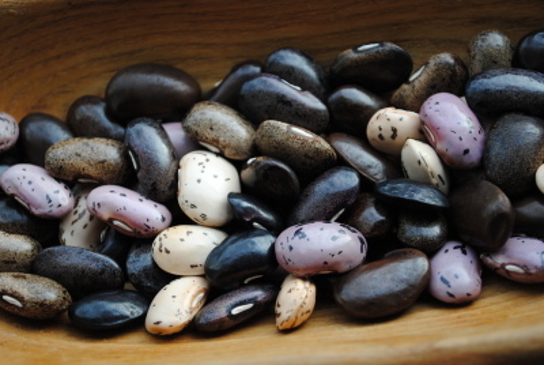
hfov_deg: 28.0
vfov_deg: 19.0
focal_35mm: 72
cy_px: 182
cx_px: 272
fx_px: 1090
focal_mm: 48
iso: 200
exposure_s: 1/50
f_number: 5.3
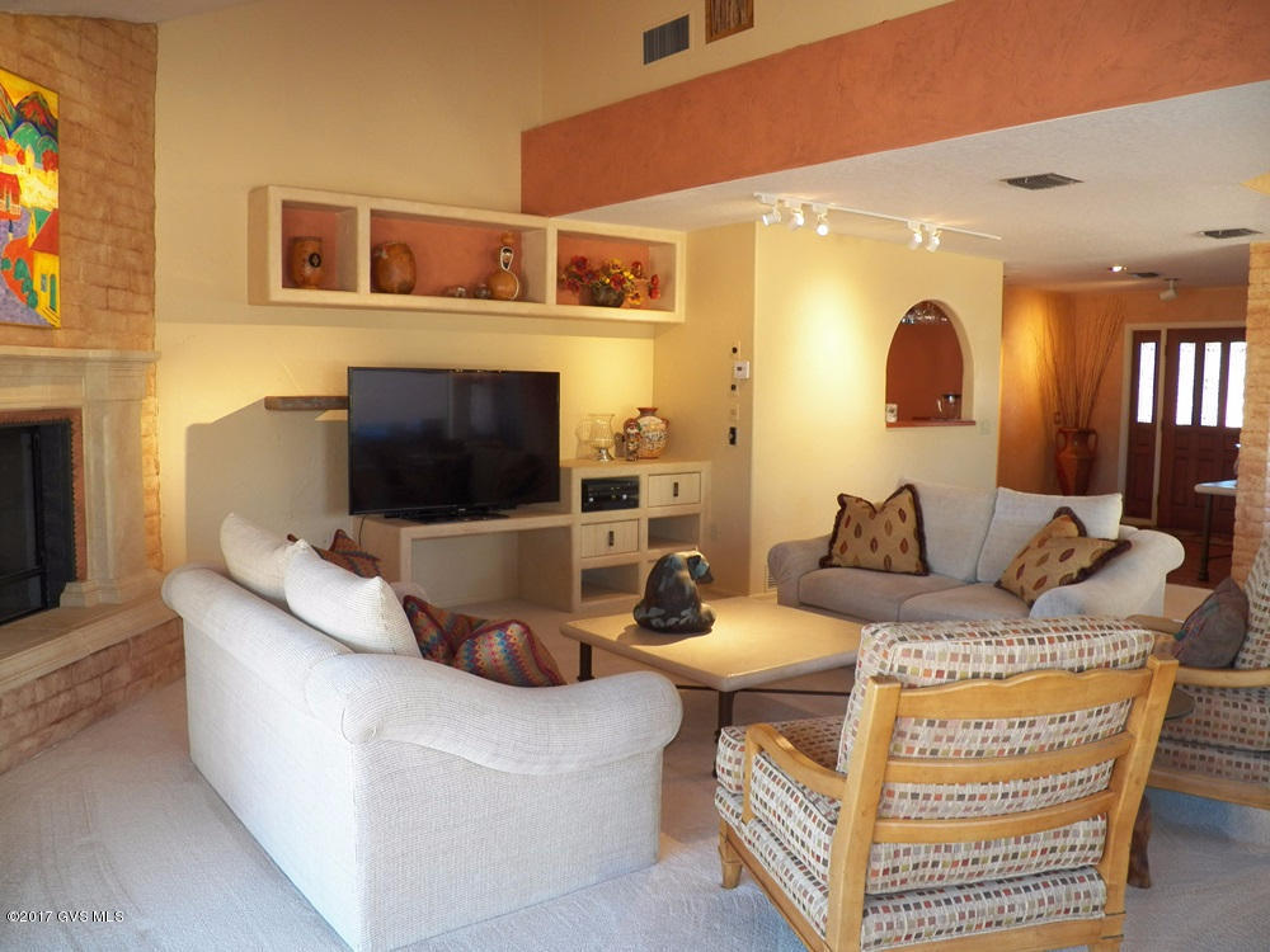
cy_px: 476
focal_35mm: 28
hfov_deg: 63.4
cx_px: 635
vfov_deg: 49.7
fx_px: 1027
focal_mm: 4.9
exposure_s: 1/30
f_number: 2.8
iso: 125
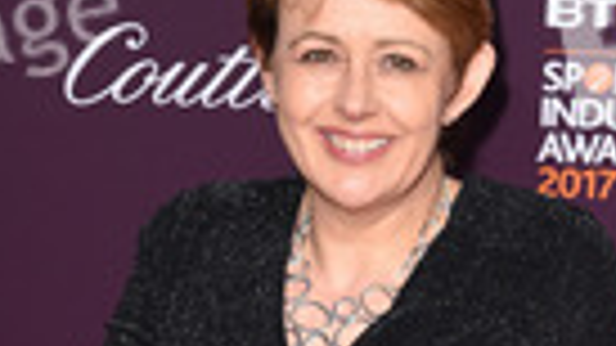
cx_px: 380
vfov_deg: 5.2
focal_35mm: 229
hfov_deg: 9.4
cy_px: 692
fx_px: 3740
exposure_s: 1/250
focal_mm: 75
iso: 640
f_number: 5.6
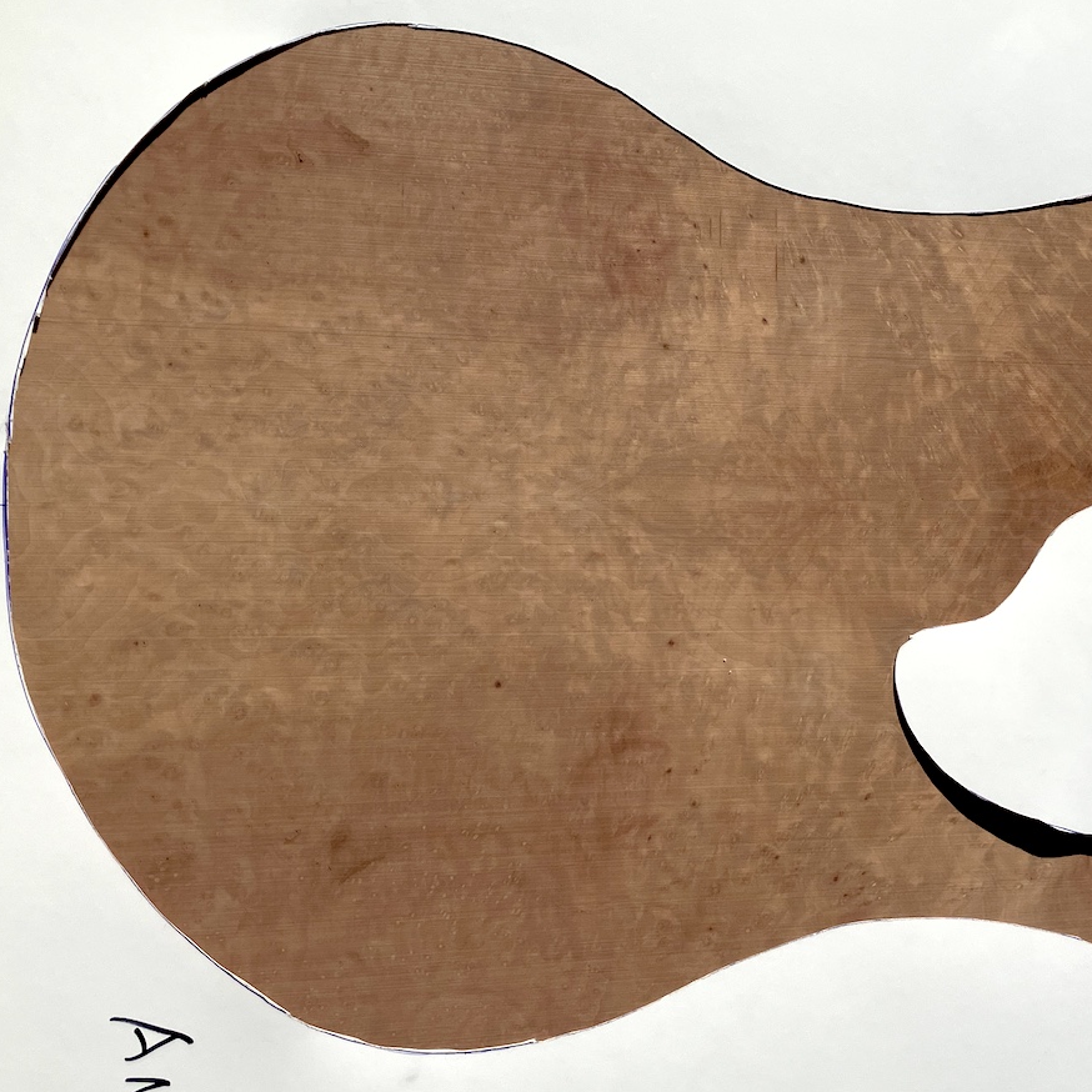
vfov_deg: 48.4
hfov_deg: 47.6
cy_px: 557
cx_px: 733
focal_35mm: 34
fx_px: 1213
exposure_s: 1/5405
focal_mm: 3.99
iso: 32
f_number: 1.8
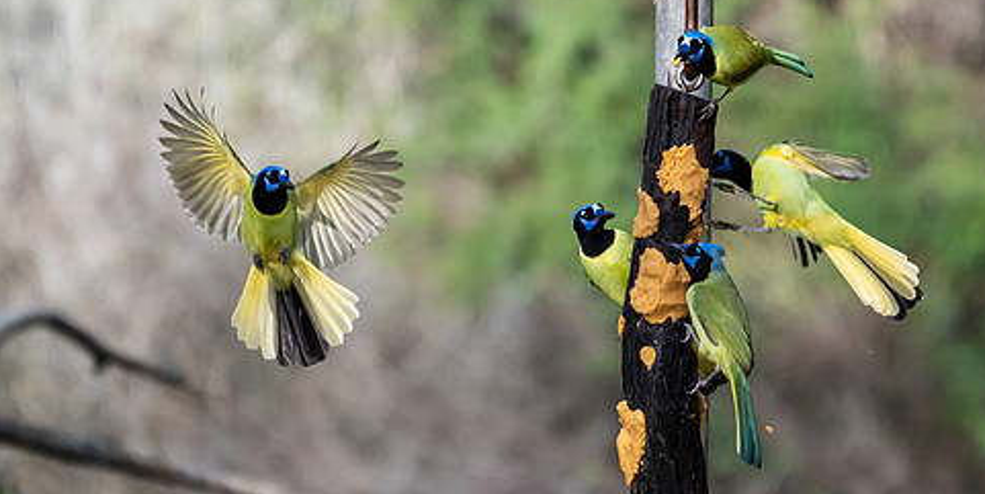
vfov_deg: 0.9
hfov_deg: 1.9
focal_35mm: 1176
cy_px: 235
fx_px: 29943
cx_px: 568
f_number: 5.6
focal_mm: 500
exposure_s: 1/1600
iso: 1250
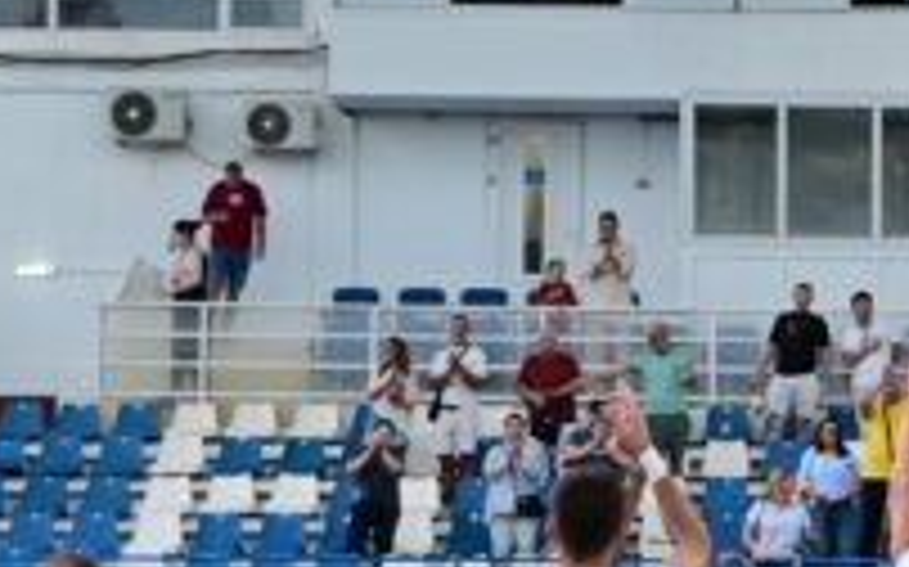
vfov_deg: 7.2
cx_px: 1166
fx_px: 4481
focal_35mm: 181
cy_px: 326
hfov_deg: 11.3
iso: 2500
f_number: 2.8
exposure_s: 1/800
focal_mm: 35
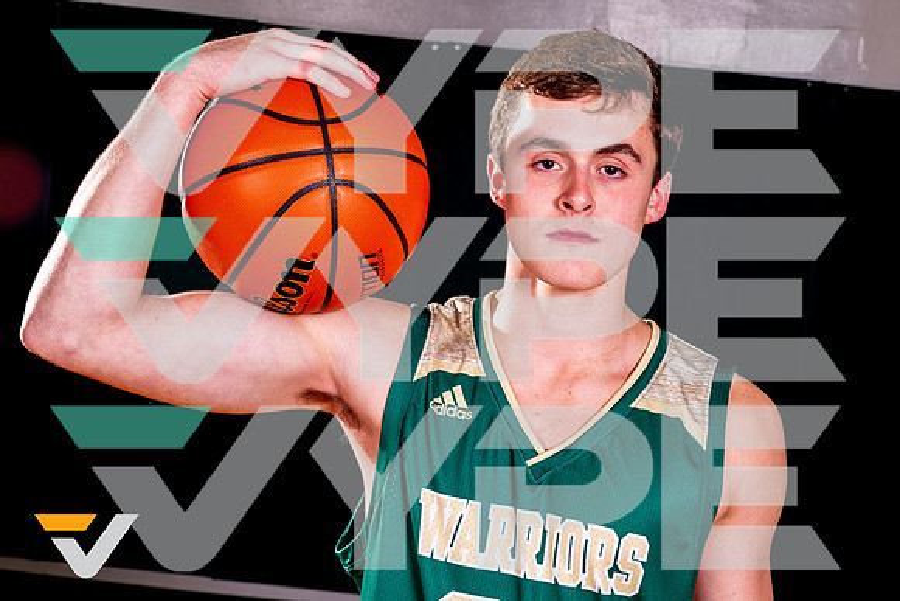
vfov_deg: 17.6
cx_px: 533
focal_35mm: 77
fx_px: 1932
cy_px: 380
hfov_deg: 26.2
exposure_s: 1/60
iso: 200
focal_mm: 53
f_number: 8
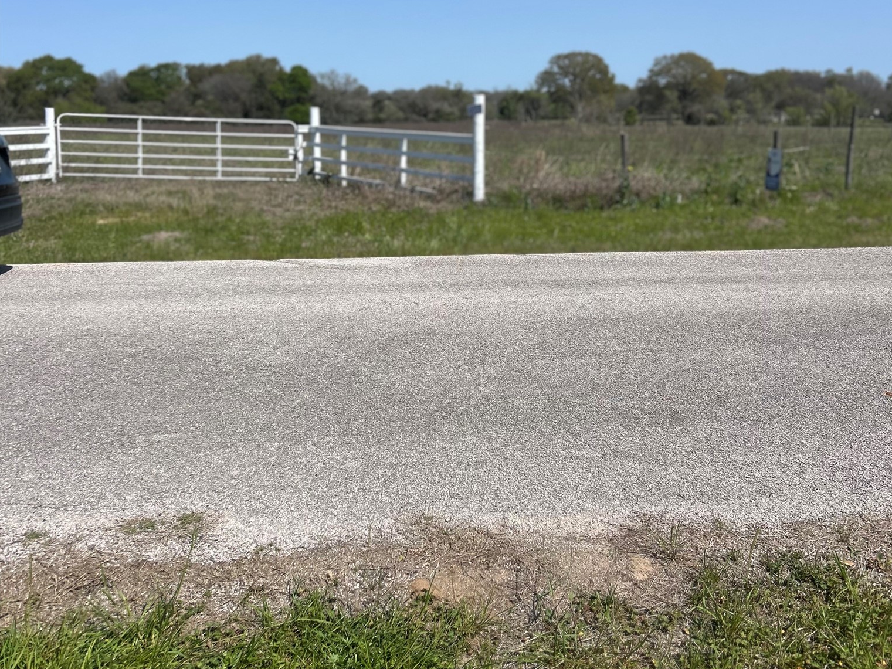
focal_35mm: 35
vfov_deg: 40.3
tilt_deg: -8.6
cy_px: 235
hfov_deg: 52.6
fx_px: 902
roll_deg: -0.5
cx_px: 449
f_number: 1.5
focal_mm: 5.7
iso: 50
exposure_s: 1/6579
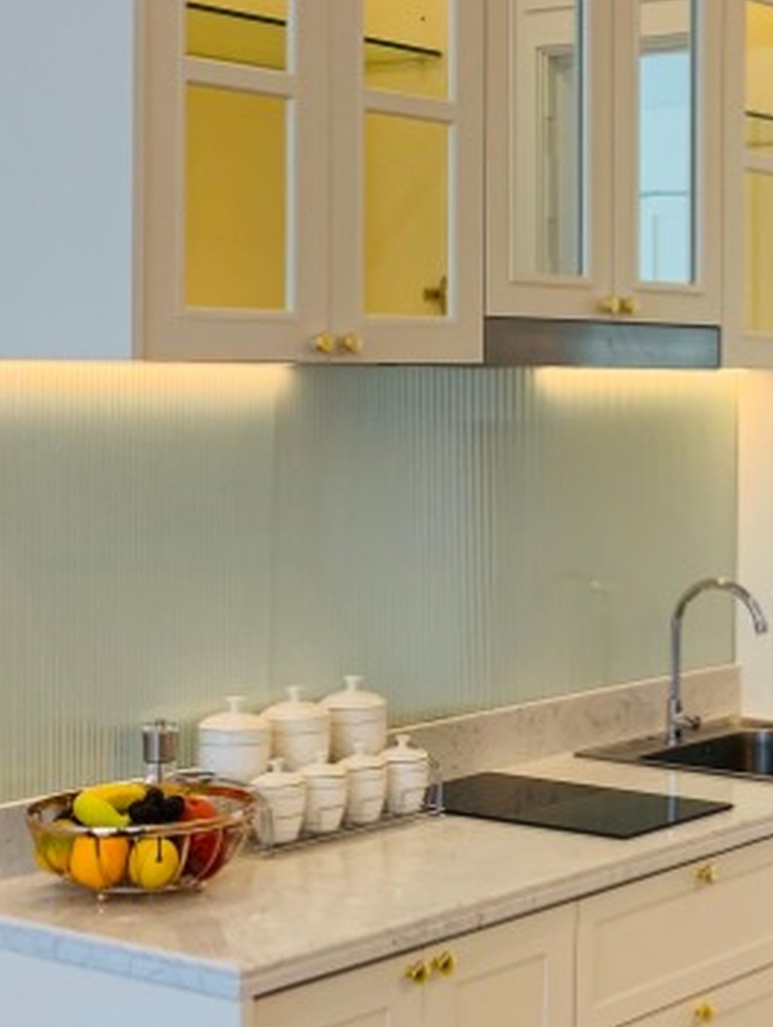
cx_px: 843
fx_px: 2199
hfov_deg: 19.1
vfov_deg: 26.2
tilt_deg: -0.4
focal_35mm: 74
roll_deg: -1.2
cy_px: 410
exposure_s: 1/100
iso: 80
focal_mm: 4.25
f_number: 1.8
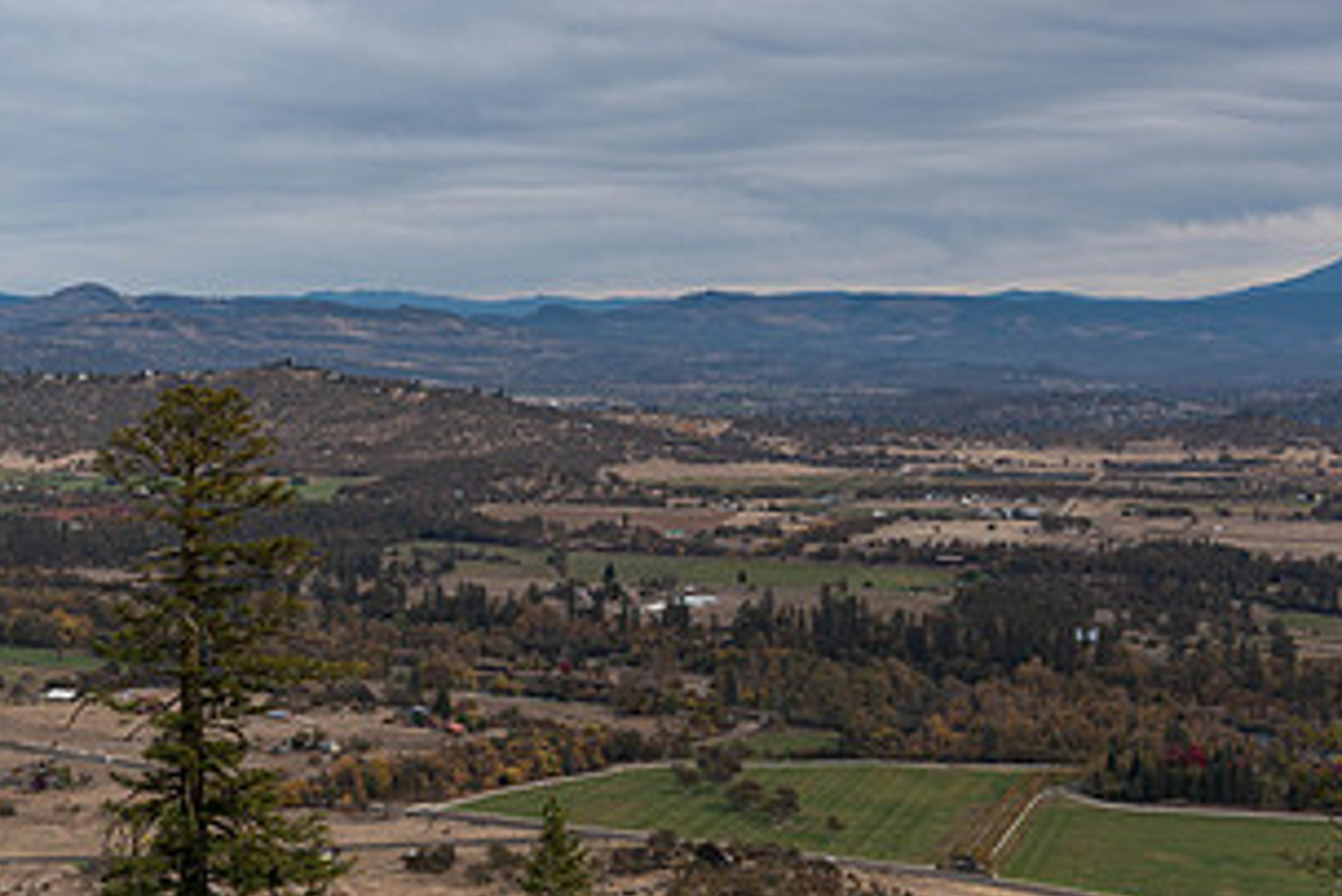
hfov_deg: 30.5
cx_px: 587
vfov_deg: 20.6
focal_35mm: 66
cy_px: 563
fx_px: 2461
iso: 100
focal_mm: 34.6
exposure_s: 1/640
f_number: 9
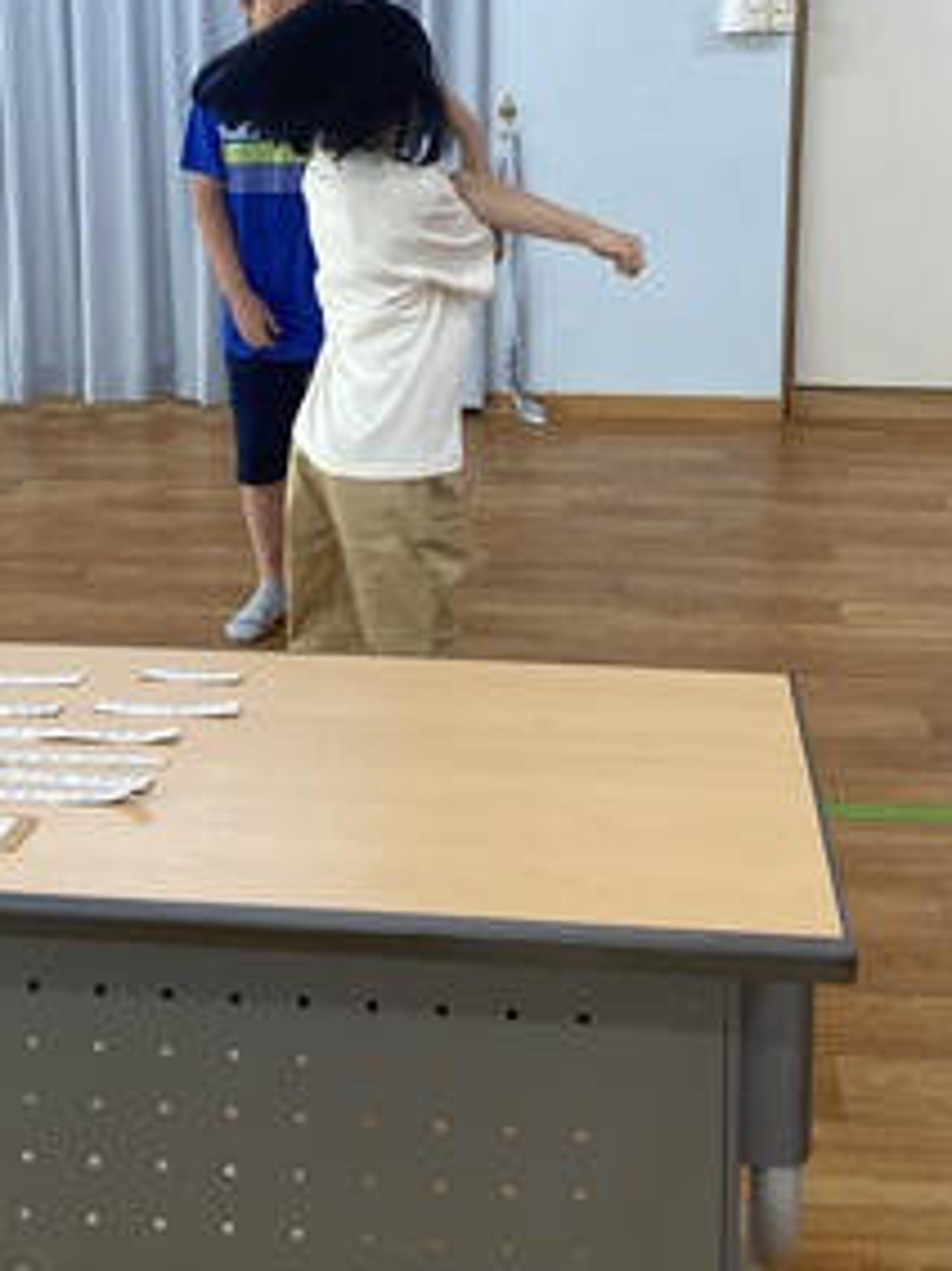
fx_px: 1688
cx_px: 469
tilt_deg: -19.2
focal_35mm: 46
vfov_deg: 40.1
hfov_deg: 31.5
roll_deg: -1.2
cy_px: 310
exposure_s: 1/60
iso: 100
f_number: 1.8
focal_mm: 4.25
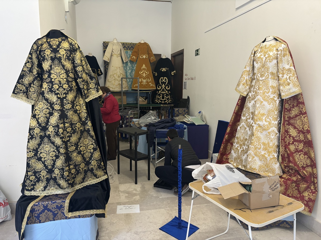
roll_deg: -0.5
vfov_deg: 53.1
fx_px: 241
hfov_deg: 67.3
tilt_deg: -9.0
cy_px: 120
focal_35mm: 26
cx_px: 160
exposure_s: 1/50
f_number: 1.6
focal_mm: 5.96
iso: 200
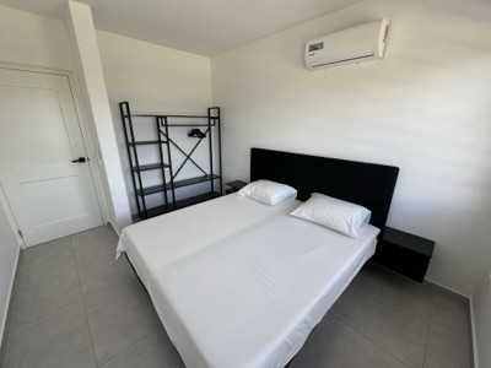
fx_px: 199
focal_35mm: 14
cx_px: 246
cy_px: 184
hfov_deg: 102.1
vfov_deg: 85.7
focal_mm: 2.22
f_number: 2.2
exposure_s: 1/99
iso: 160
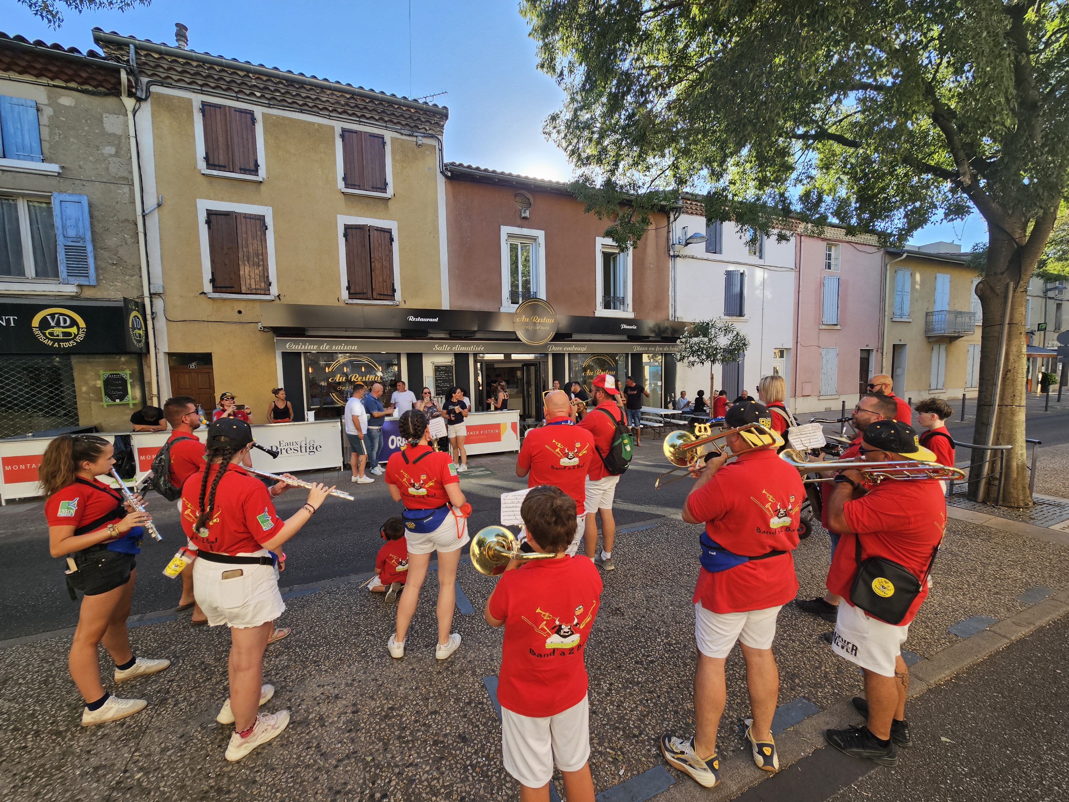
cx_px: 534
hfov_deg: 106.2
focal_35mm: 13
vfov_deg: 89.9
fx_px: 401
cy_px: 401
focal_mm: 2.2
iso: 50
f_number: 2.2
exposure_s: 1/374
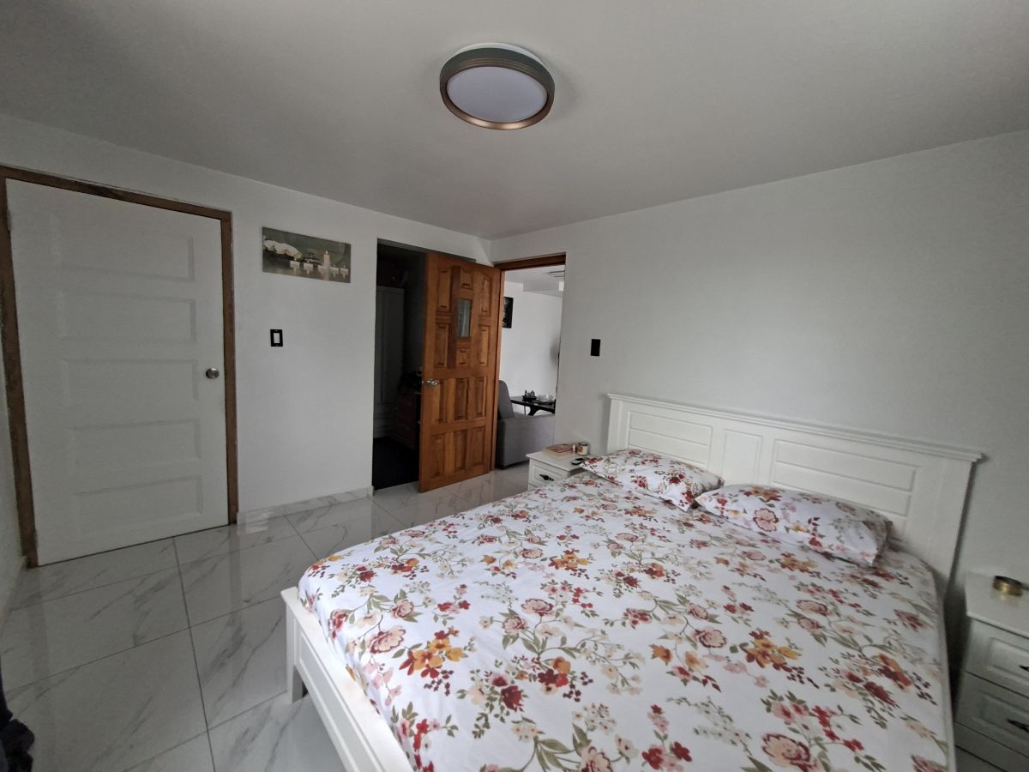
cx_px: 514
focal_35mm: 13
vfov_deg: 89.9
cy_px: 386
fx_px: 386
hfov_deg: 106.2
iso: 80
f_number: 2.2
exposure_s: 1/50
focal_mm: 1.74
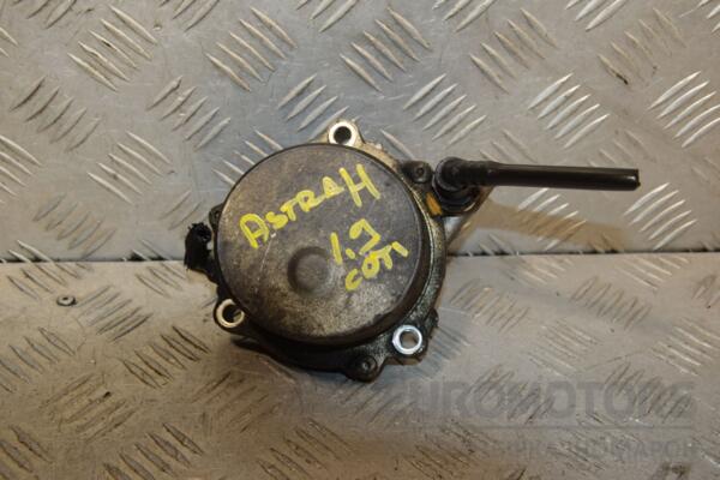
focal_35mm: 52
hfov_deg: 37.9
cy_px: 240
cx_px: 360
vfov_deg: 25.8
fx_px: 1050
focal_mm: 35
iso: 800
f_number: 8
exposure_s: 1/200
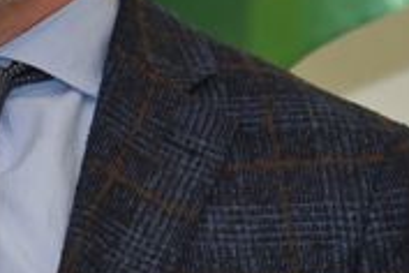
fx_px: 7021
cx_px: -735
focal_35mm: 618
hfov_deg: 3.3
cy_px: 124
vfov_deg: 2.2
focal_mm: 78
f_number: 4
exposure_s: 1/200
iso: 1000
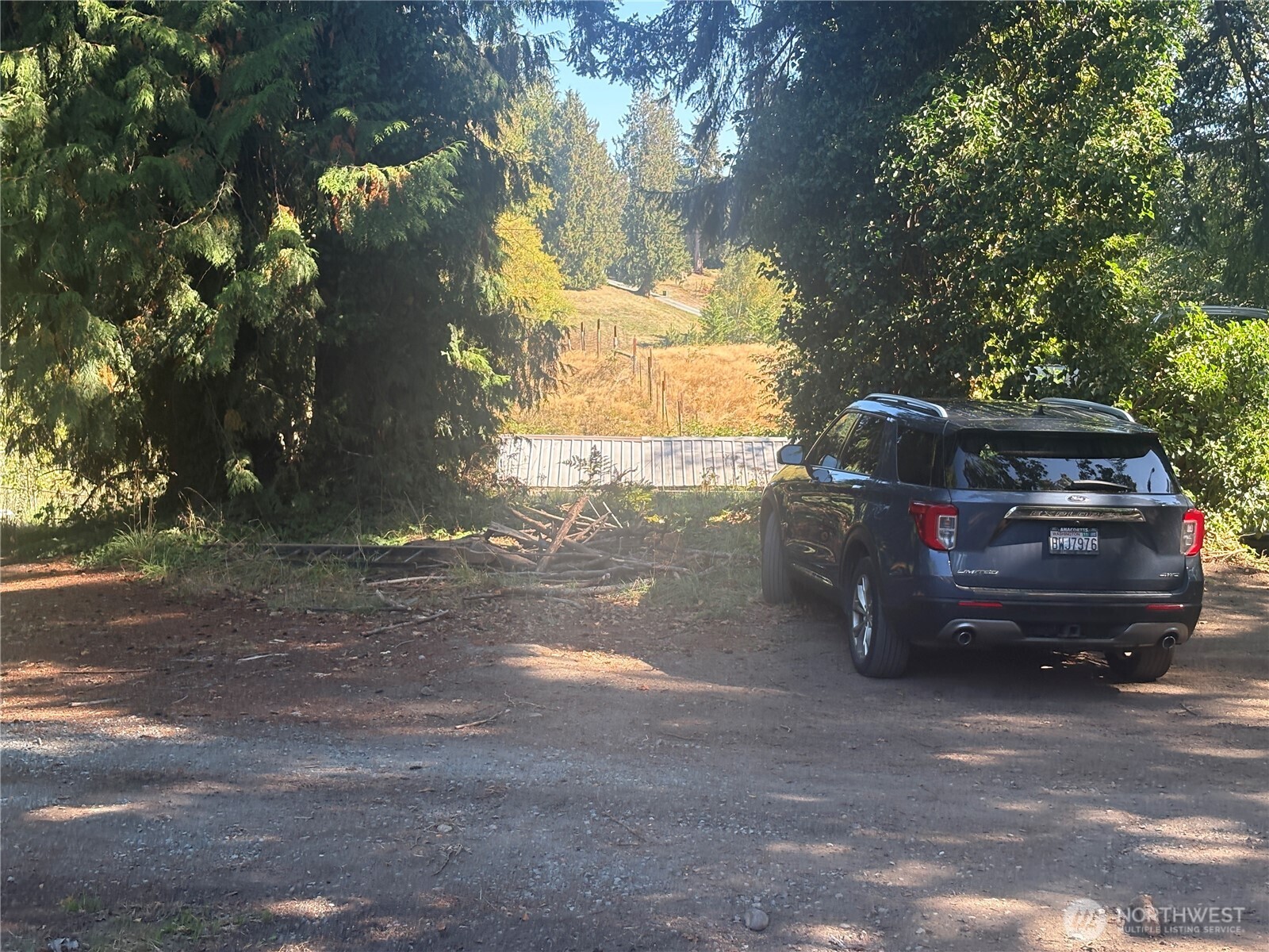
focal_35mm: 52
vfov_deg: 28.0
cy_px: 476
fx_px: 1906
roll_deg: -0.1
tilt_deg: -4.1
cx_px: 634
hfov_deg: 36.8
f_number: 1.6
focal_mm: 5.96
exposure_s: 1/285
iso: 50
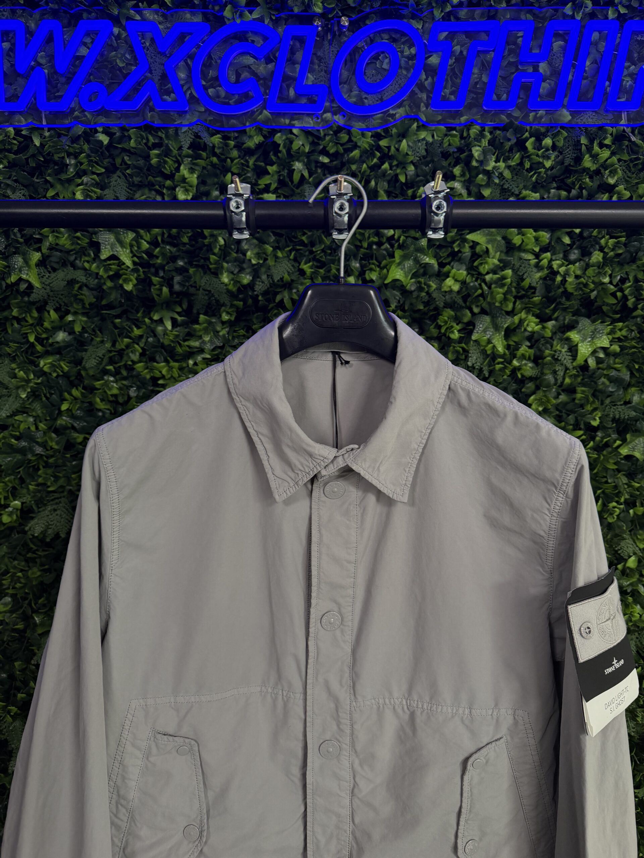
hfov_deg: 56.8
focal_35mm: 24
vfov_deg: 71.6
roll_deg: -0.8
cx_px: 322
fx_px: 595
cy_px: 429
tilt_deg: -5.1
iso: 200
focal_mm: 6.76
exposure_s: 1/63
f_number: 1.78
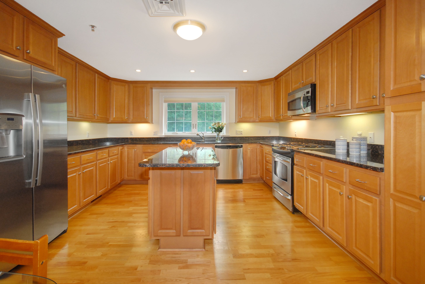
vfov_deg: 69.8
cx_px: 212
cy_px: 142
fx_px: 204
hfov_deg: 92.4
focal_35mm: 17
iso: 800
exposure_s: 1/60
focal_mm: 11.5
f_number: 5
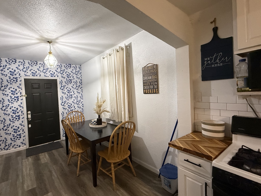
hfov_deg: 90.2
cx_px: 108
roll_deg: +2.5
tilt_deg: -0.9
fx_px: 128
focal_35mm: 17
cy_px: 96
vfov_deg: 74.7
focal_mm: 2.22
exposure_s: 1/60
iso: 640
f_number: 2.2
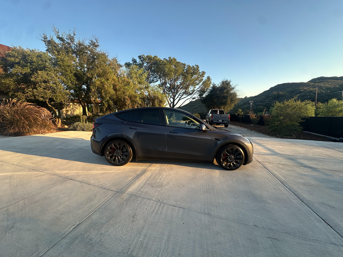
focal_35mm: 14
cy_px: 128
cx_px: 172
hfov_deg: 102.1
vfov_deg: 85.7
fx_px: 139
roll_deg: +5.8
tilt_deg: -6.4
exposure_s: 1/145
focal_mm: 2.22
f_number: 2.2
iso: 40
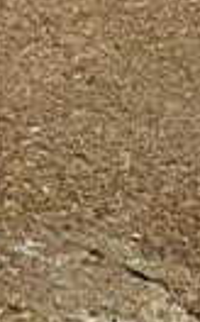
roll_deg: -0.2
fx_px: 1874
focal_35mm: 214
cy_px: -588
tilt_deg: +1.5
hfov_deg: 5.6
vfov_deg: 8.5
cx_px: -441
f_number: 1.5
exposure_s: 1/42
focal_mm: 5.7
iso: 500
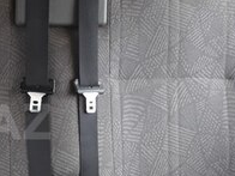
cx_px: -72
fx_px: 618
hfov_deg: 19.8
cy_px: 122
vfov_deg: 16.2
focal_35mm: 91
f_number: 1.7
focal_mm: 3.71
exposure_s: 1/100
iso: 64
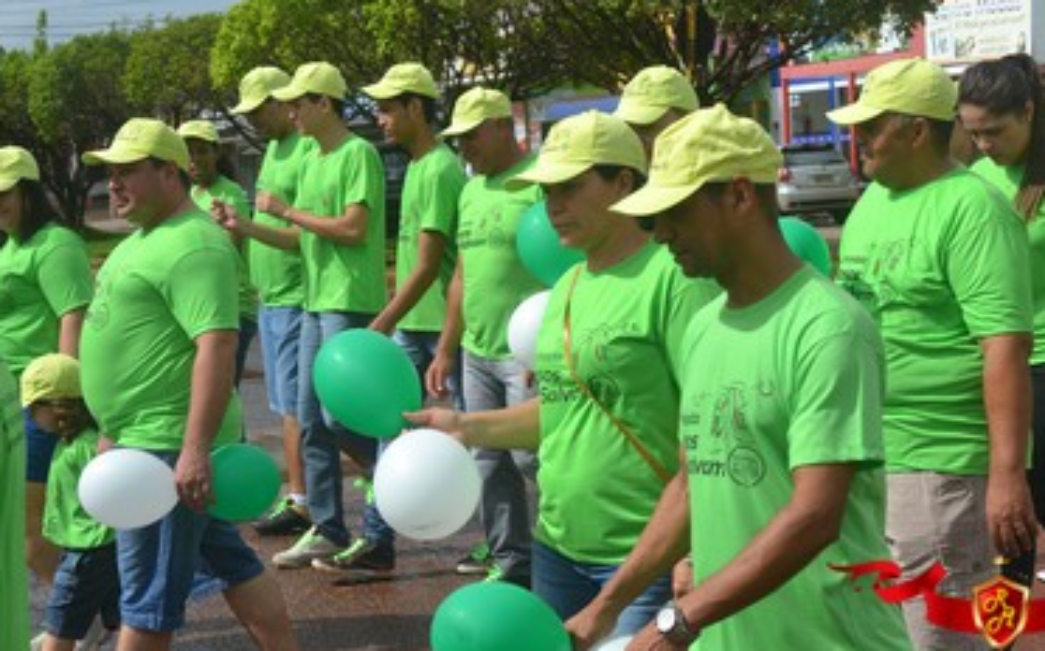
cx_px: 579
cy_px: 317
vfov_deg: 17.6
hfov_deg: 27.8
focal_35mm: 74
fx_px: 2106
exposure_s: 1/320
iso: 100
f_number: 9
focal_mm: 40
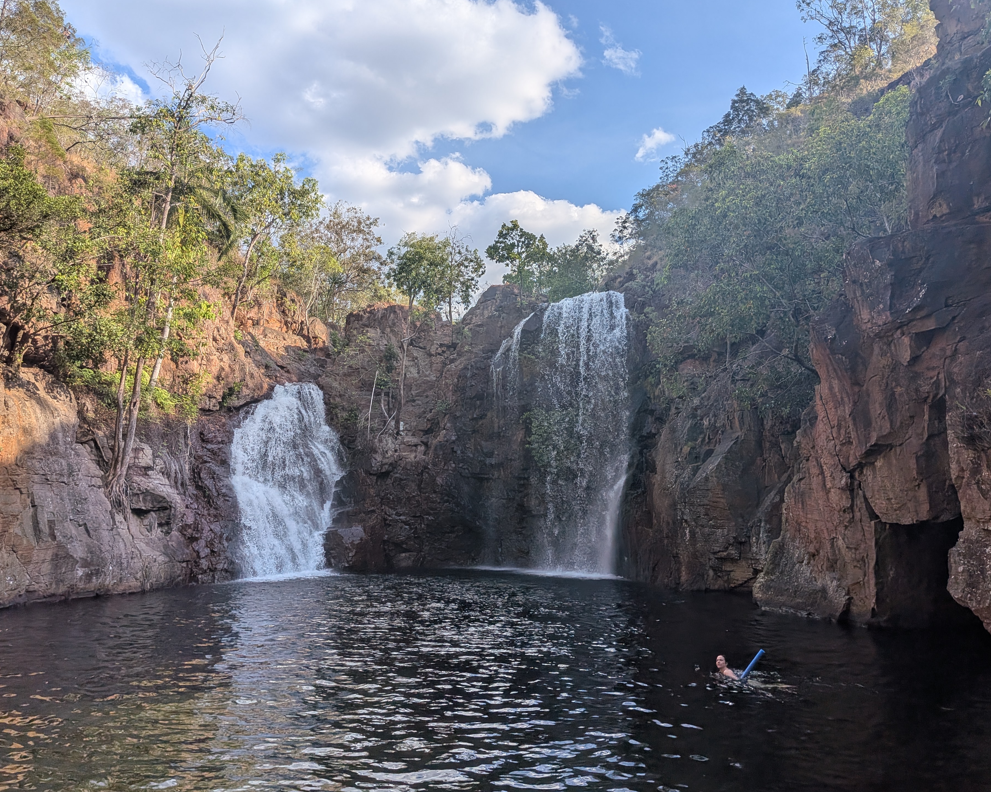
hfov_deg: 66.0
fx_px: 763
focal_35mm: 26
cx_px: 495
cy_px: 410
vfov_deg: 54.9
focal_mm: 4.53
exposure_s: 1/1133
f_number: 1.7
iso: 29
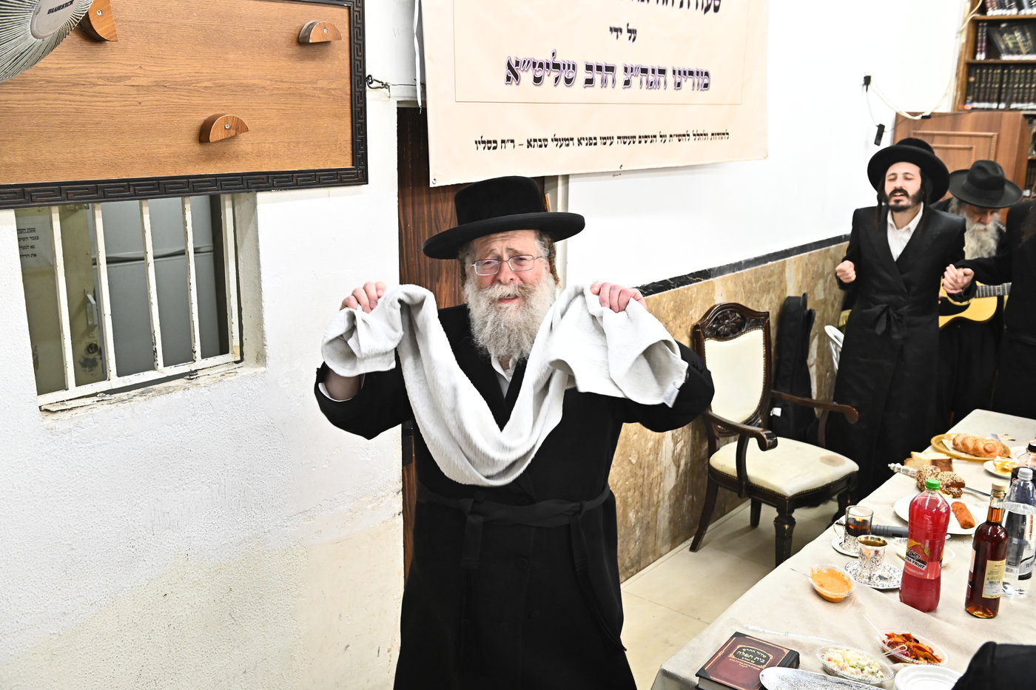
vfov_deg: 38.9
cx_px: 518
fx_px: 978
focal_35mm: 34
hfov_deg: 55.8
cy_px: 345
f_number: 5
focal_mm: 34
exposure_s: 1/200
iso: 3200
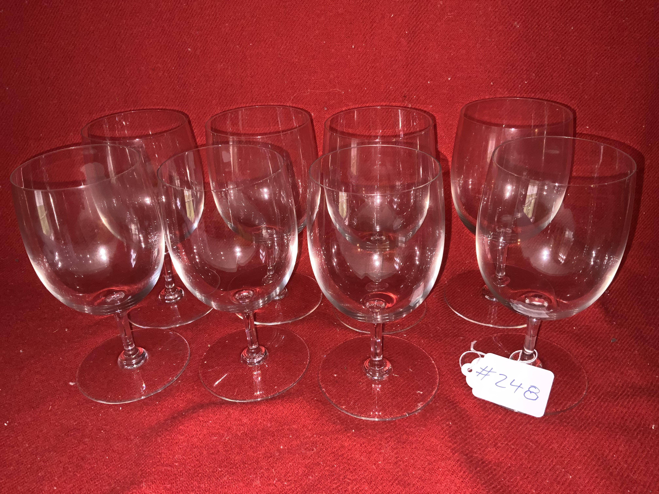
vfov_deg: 48.2
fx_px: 552
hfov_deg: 61.7
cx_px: 330
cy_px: 247
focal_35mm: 29
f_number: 1.8
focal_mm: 3
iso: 50
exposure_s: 1/30
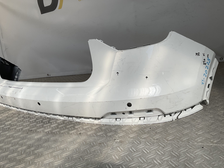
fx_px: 194
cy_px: 84
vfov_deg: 46.8
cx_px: 116
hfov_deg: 60.0
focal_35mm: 30
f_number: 1.8
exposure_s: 1/1451
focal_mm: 3
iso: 16
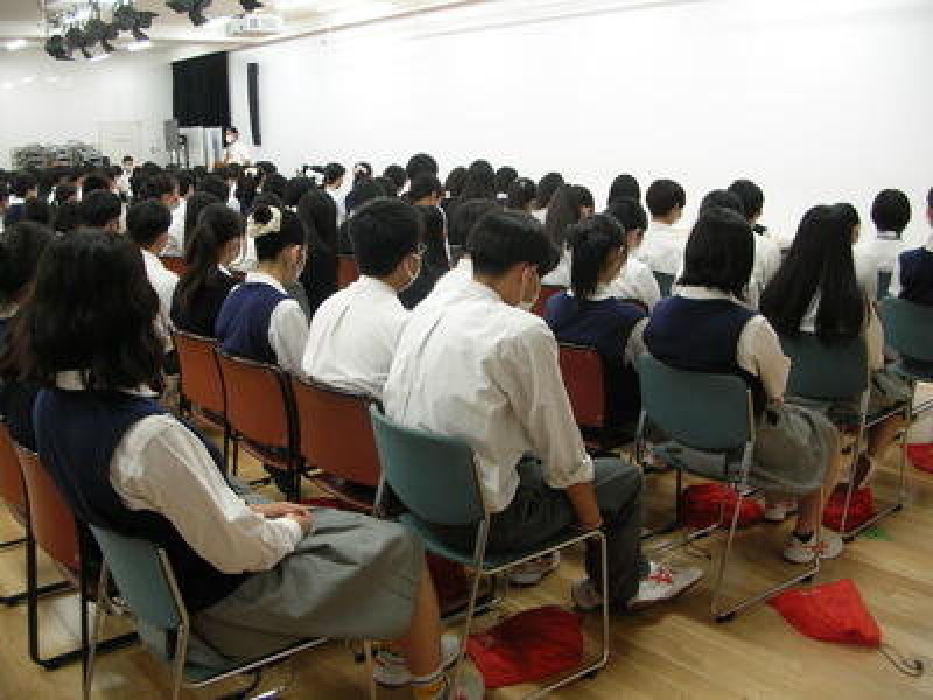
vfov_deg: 40.7
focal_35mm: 35
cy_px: 350
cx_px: 466
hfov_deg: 52.6
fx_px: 943
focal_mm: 5.8
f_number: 2.8
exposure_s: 1/10.1
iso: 50
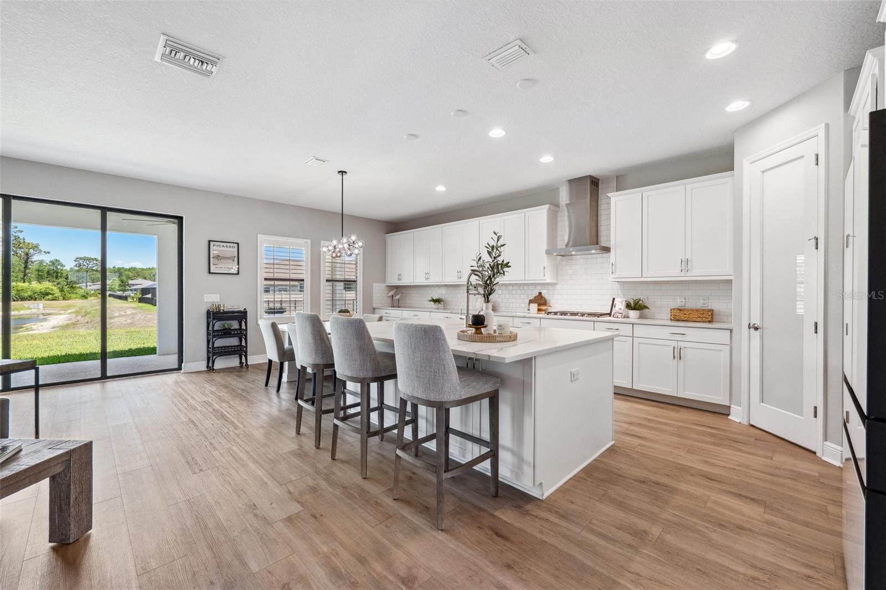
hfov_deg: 104.3
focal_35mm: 14
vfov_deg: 81.2
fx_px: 344
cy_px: 295
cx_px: 443
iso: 400
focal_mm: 14
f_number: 8
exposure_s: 1/30
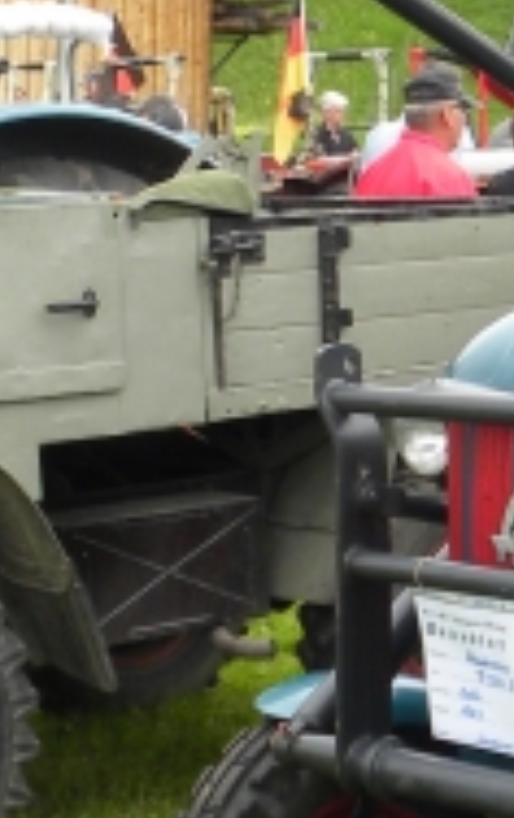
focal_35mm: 124
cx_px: 401
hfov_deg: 10.6
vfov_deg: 16.8
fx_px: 2771
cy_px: 383
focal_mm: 5.2
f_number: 3.2
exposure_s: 1/90.5
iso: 64
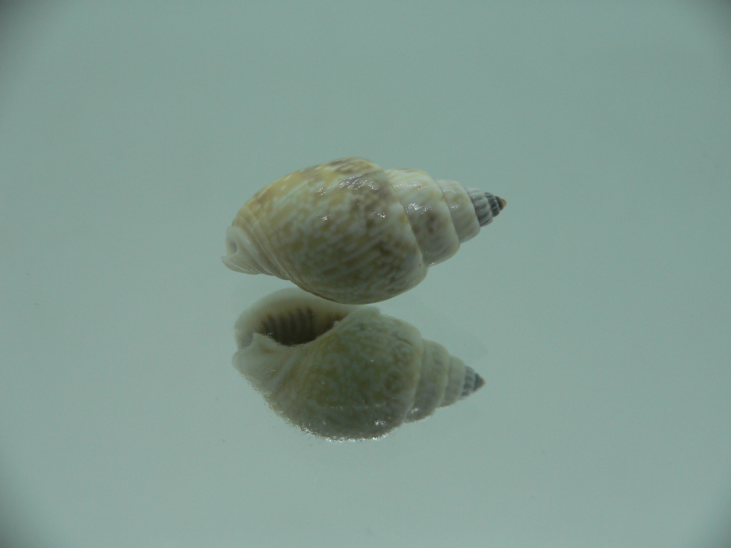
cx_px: 366
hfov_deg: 52.6
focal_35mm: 35
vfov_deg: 40.7
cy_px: 274
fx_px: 739
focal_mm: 4.6
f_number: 2.8
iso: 80
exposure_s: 1/60
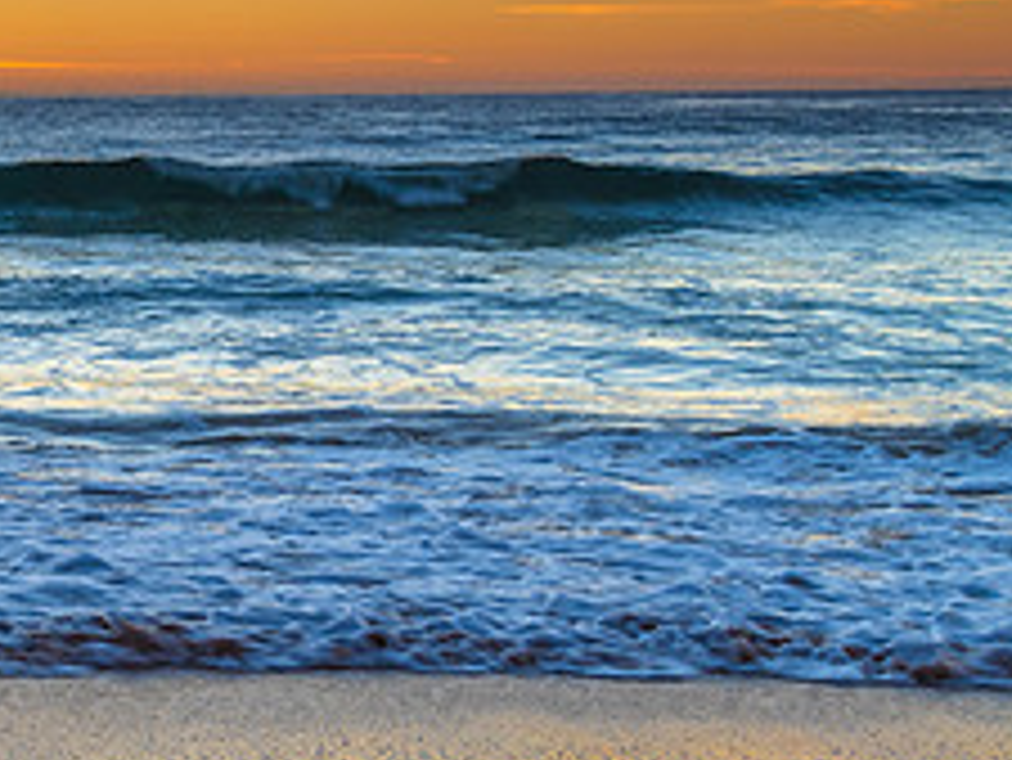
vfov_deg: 17.1
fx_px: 2516
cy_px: 182
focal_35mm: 86
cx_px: -216
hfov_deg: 21.1
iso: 200
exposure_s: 1/13
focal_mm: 34
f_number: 9
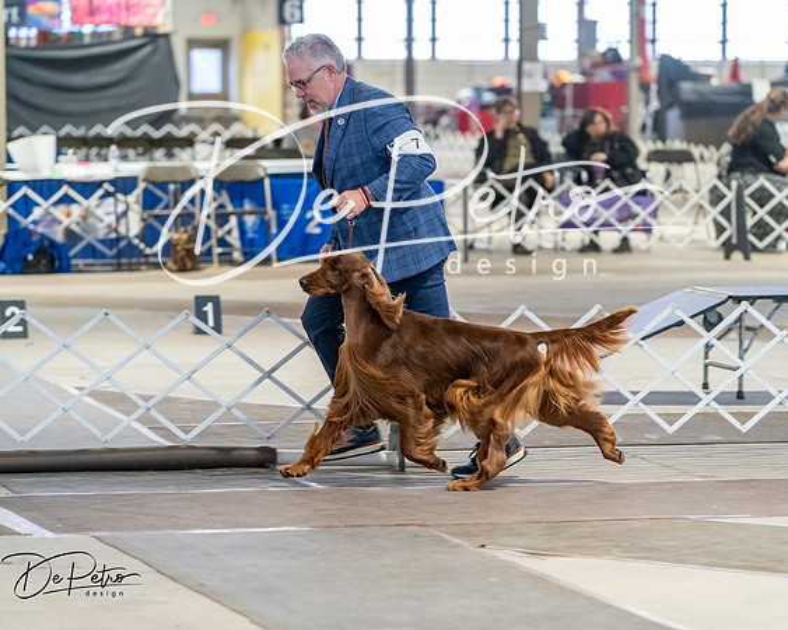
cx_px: 394
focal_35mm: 164
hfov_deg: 11.7
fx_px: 3833
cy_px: 315
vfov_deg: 9.4
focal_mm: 146
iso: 6400
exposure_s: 1/250
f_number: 3.5
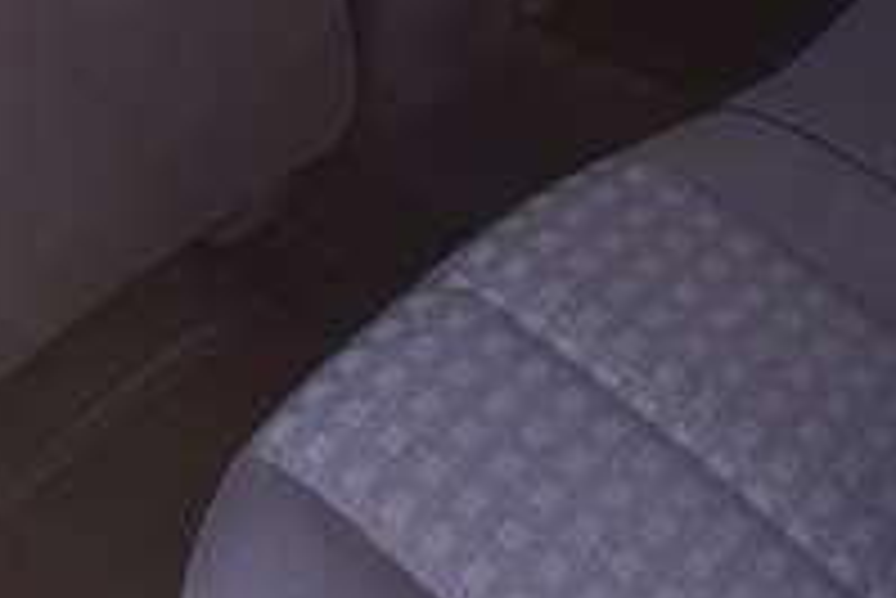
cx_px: 729
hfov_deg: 26.4
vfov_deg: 16.8
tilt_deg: -30.3
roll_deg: +6.5
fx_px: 1868
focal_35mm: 75
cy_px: -256
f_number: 2.2
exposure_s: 1/50
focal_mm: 4.15
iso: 40
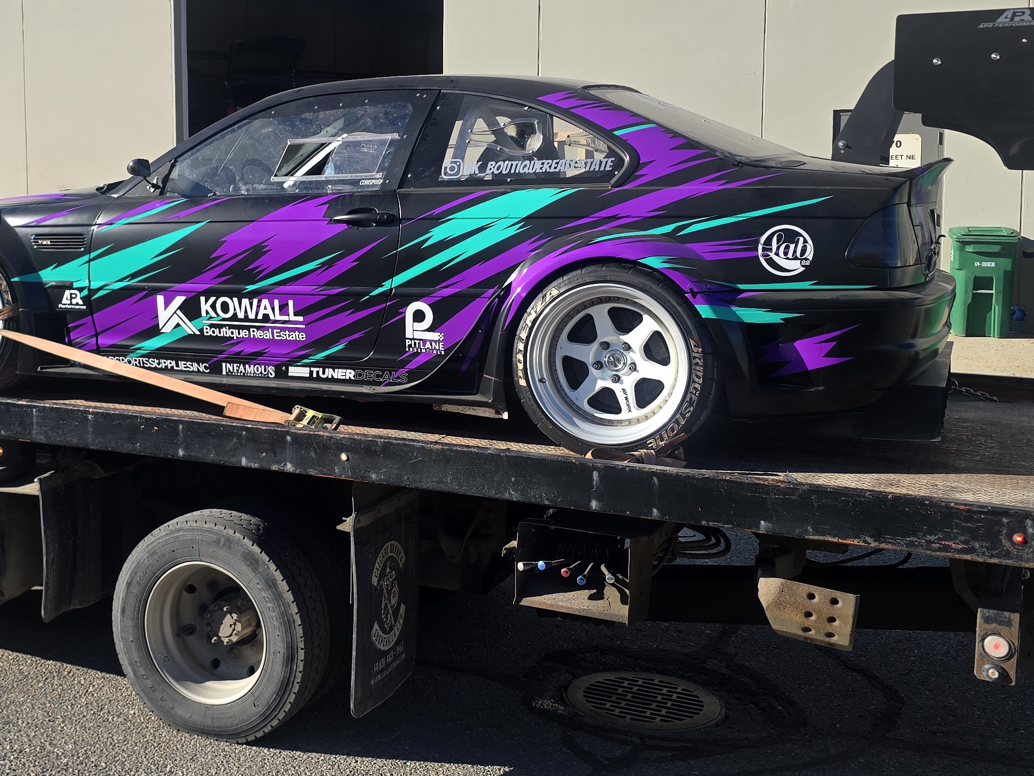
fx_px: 1344
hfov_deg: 41.1
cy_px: 279
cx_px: 288
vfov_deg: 32.0
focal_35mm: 45
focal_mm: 6.3
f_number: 1.7
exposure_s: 1/607
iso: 12
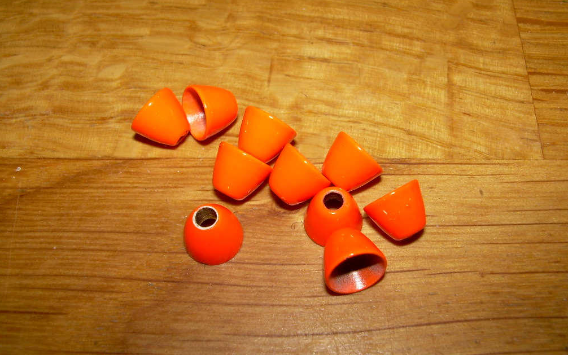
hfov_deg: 48.2
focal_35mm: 41
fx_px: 635
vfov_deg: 31.3
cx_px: 287
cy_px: 174
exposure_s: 1/60
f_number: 2.8
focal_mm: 6.3
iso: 50
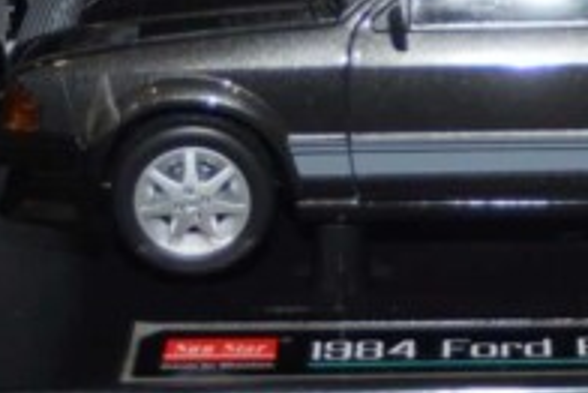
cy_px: -12
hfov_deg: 12.7
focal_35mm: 161
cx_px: 507
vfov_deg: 8.5
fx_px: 2624
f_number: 4
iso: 160
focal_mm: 35
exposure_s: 1/80
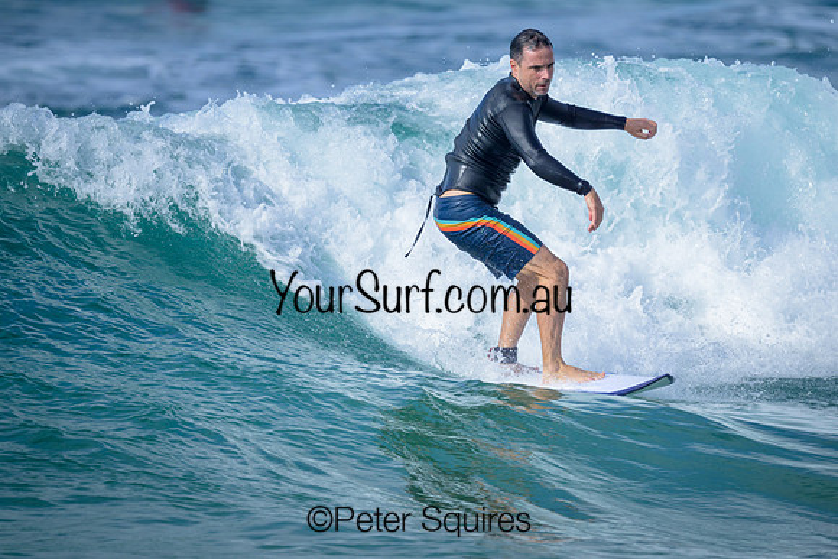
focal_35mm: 916
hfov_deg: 2.3
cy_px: 239
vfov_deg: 1.5
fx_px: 21332
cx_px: 440
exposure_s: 1/2000
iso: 250
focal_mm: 800
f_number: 6.3
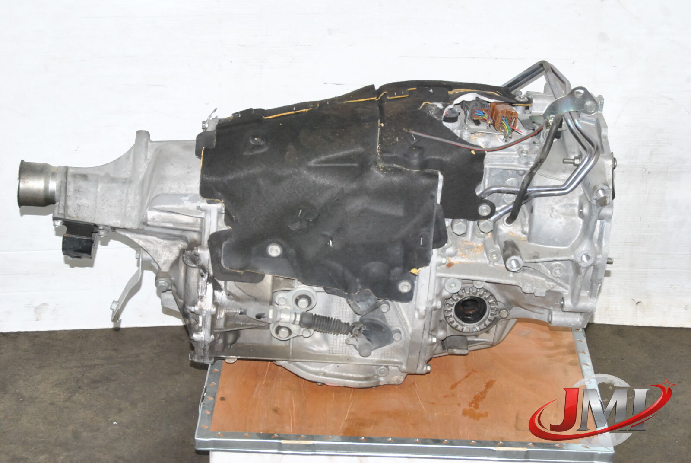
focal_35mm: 75
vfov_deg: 18.2
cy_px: 232
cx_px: 346
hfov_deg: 27.0
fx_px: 1441
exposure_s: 1/200
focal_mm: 50
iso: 800
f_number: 10
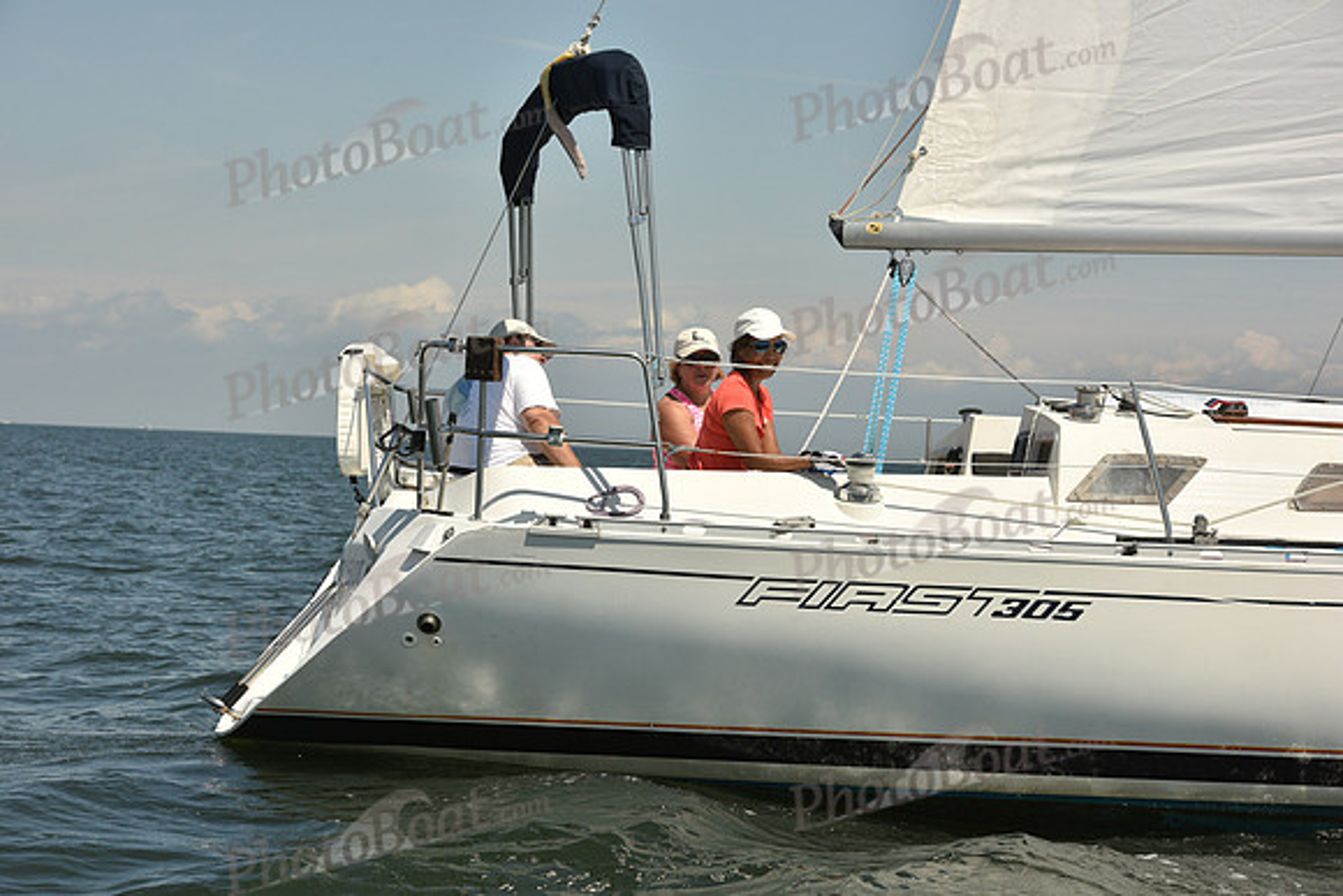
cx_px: 672
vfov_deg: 13.0
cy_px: 448
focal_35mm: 105
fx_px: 3918
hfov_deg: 19.5
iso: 320
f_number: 10
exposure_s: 1/1250
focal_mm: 105
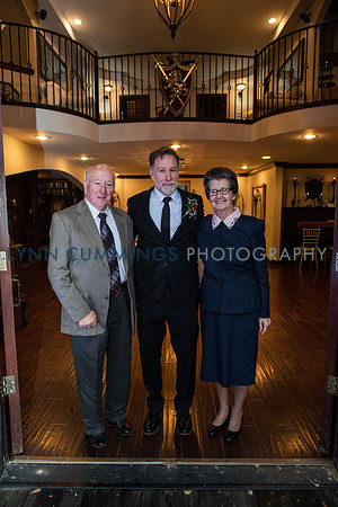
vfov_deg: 73.7
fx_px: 338
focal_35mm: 24
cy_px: 254
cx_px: 169
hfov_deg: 53.1
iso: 640
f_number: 3.2
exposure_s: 1/200
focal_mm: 24
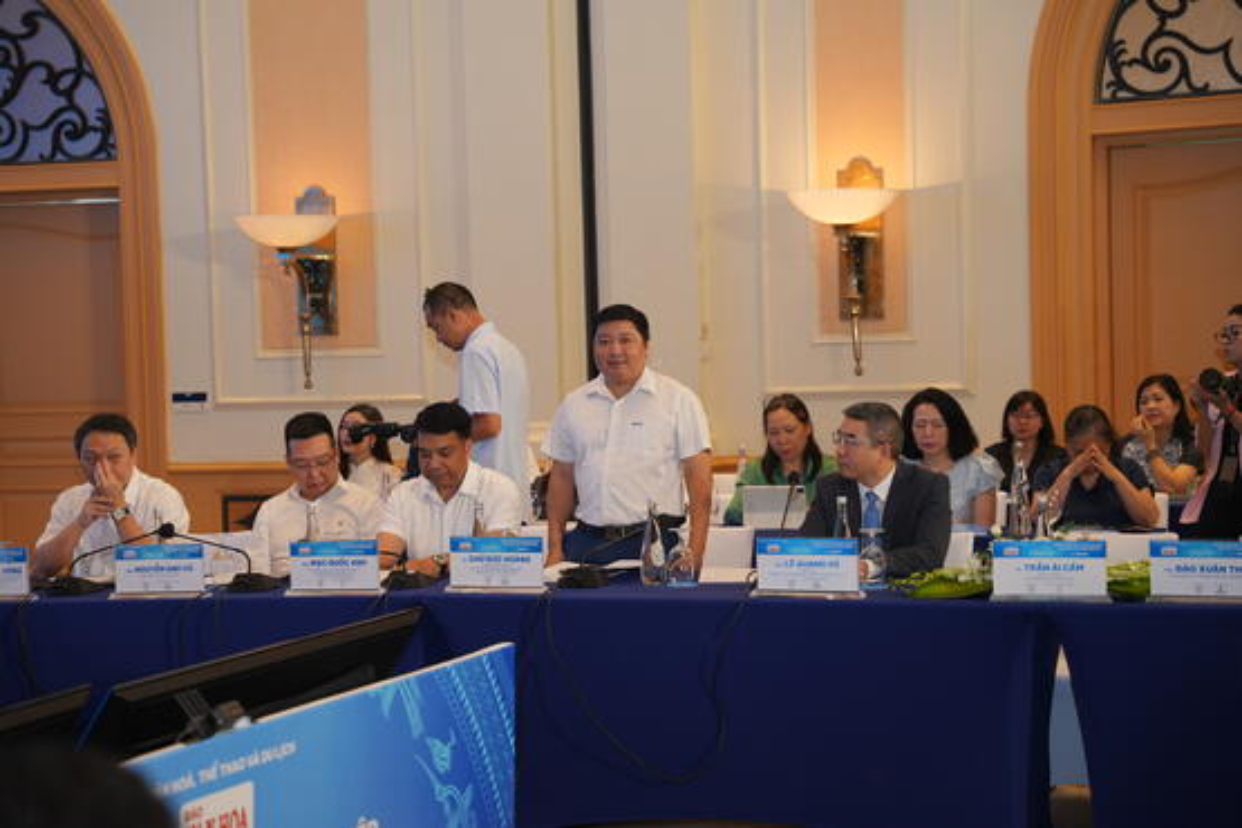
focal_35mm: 70
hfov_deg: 28.8
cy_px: 414
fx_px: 2415
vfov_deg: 19.5
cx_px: 621
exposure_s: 1/200
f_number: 2.8
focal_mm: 70
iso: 400
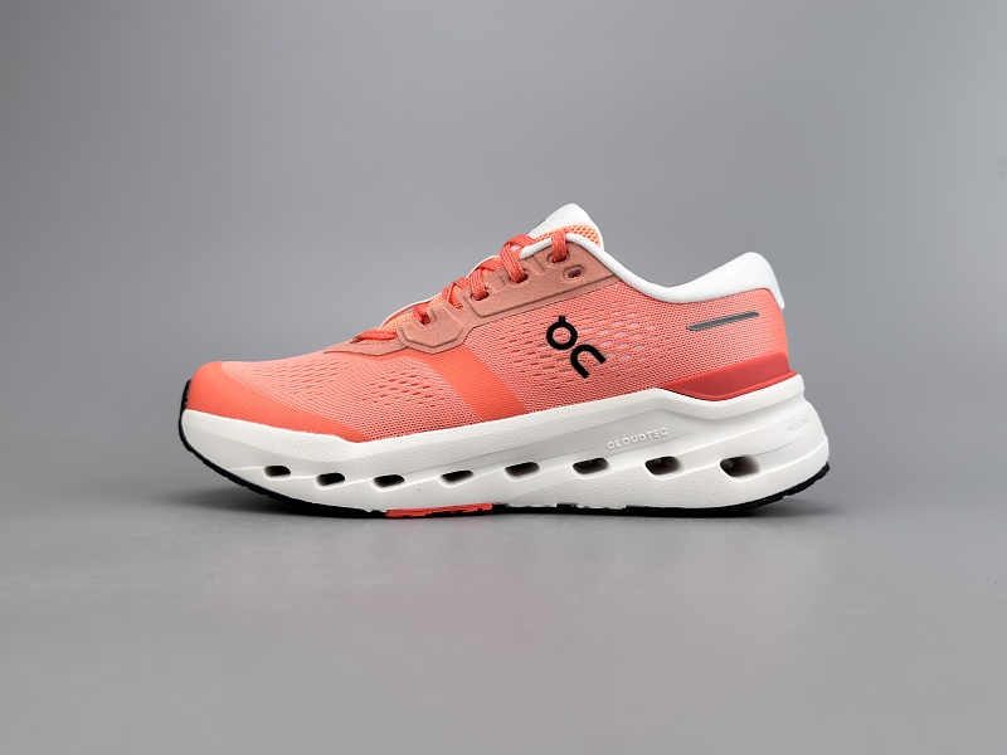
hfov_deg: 52.6
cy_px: 378
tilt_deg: -0.9
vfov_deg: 40.7
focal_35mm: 35
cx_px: 504
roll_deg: +0.3
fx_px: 1018
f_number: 1.78
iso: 100
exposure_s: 1/785
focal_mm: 6.76
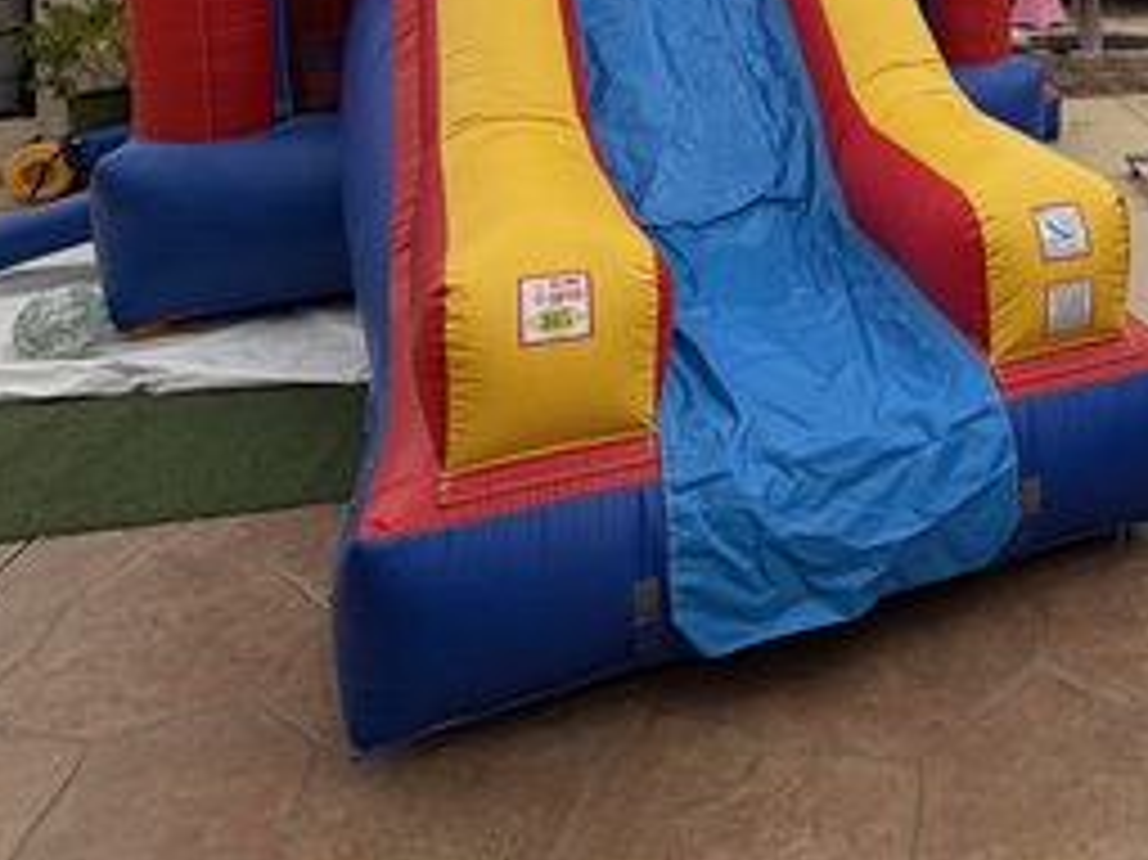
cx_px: 1004
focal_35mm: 33
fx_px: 1094
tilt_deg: +2.0
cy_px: -68
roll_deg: +0.6
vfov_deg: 36.8
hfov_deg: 50.0
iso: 20
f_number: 2.2
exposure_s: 1/955
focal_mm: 2.22
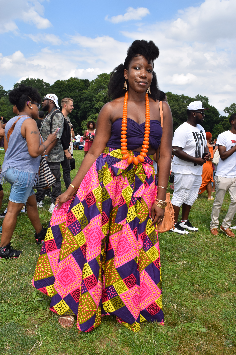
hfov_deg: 43.6
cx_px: 118
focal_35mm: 30
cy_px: 178
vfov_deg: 61.9
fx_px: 295
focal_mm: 20
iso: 100
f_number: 10
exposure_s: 1/200
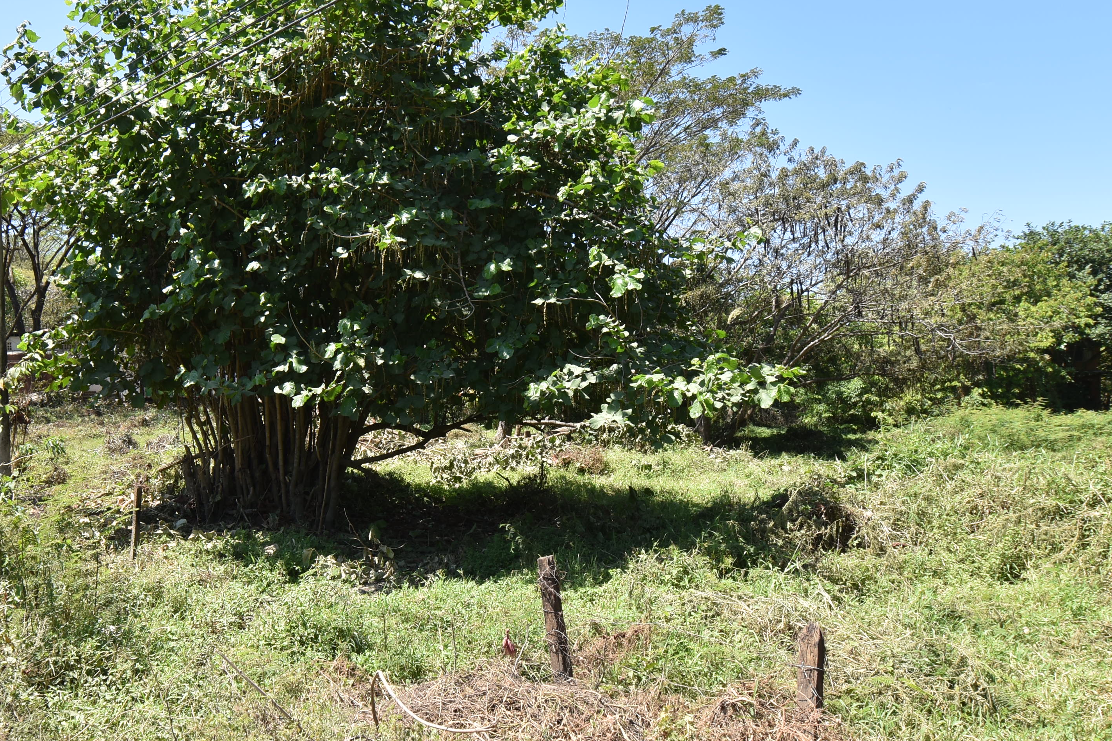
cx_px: 355
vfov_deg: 42.6
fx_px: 951
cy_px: 396
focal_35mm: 31
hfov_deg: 59.0
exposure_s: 1/125
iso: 100
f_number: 8
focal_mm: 13
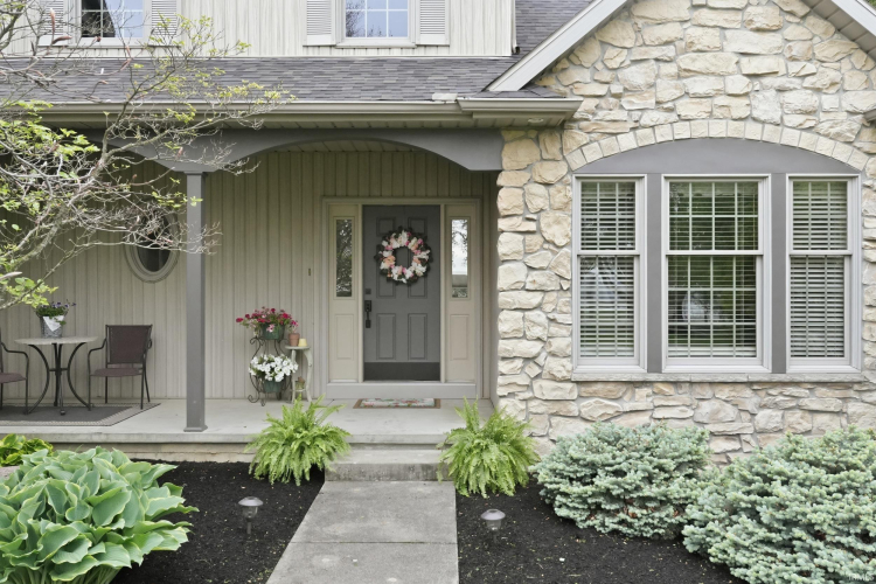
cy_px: 292
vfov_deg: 44.6
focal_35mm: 29
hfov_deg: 63.2
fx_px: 712
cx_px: 438
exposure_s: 1/250
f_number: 8
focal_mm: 19.5
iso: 1600
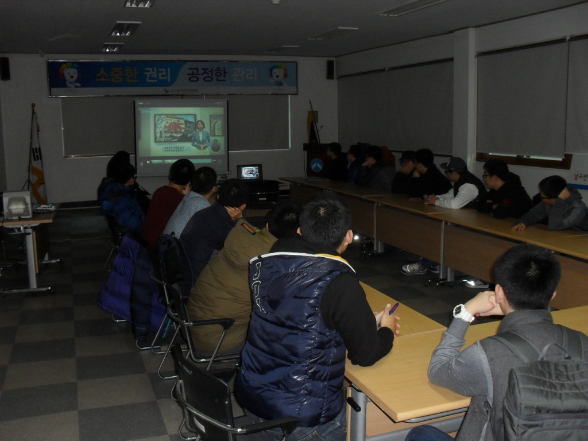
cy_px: 220
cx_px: 294
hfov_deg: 52.6
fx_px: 595
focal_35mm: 35
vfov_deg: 40.7
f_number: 3.2
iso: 200
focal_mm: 6.3
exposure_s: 1/45
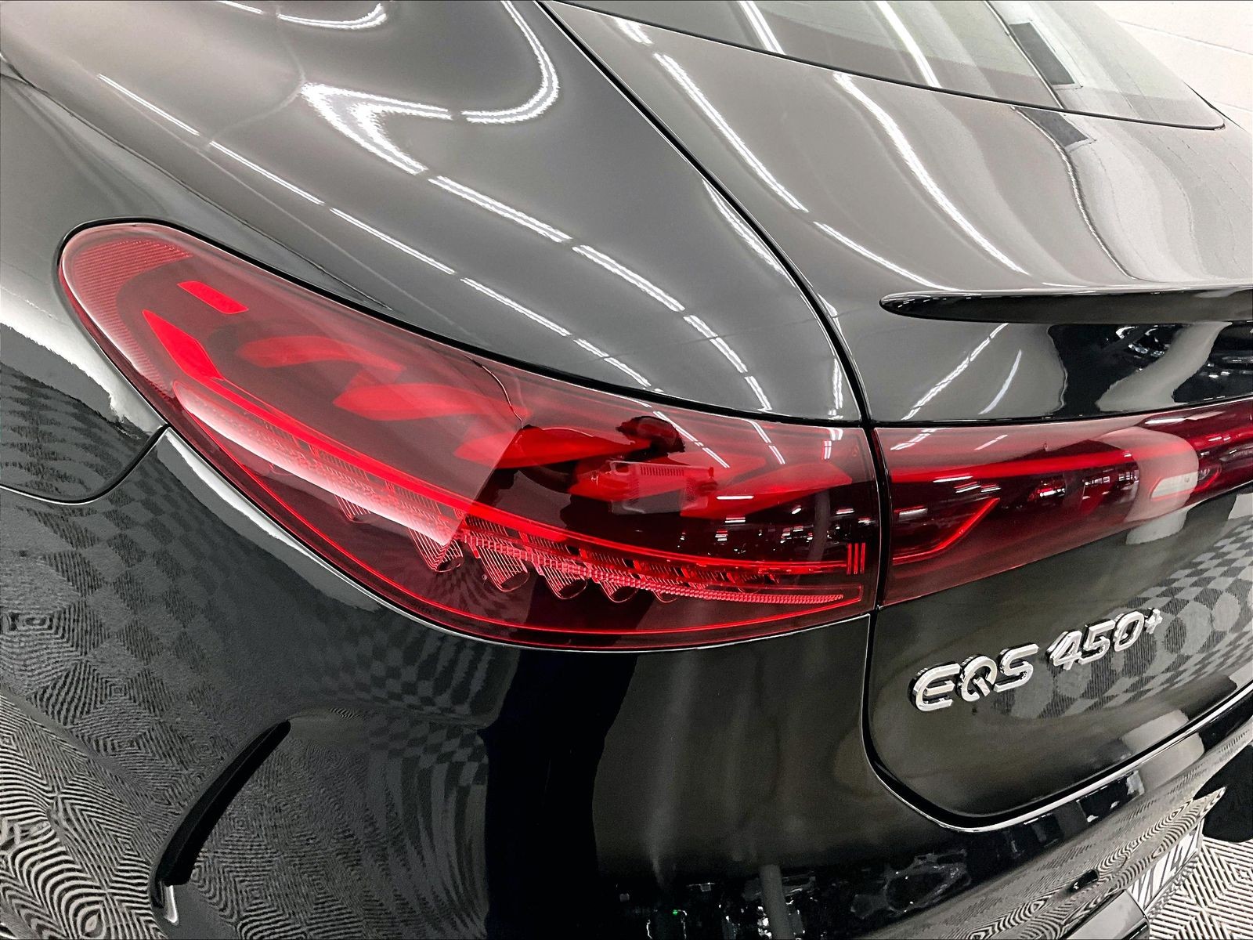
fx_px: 1050
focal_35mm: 29
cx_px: 626
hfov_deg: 61.7
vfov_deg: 48.2
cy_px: 470
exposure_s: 1/60
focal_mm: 3
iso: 200
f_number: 1.8
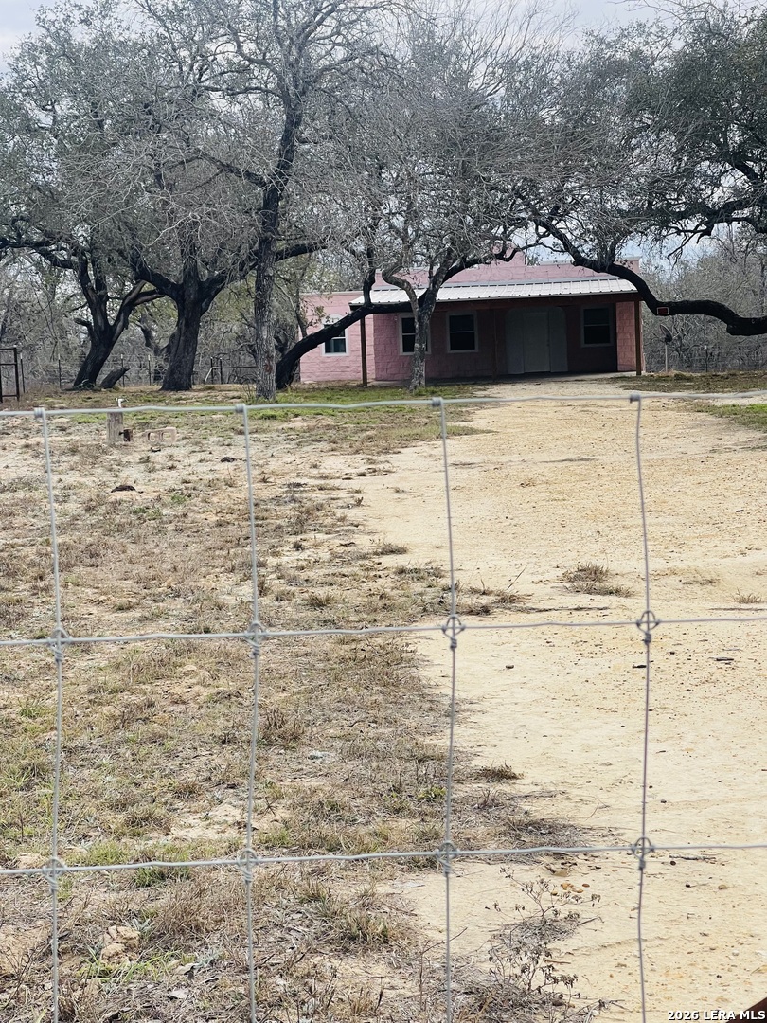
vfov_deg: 30.3
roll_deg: +3.4
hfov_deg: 22.9
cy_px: 512
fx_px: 1891
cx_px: 384
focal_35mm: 64
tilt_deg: -3.8
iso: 20
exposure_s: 1/867
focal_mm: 7.5
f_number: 2.2
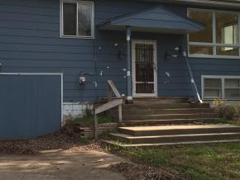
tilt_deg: +2.1
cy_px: 85
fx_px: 402
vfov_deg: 25.3
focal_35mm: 58
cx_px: 94
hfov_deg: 33.1
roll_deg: +0.2
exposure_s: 1/682
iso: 32
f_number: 2.2
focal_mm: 4.15
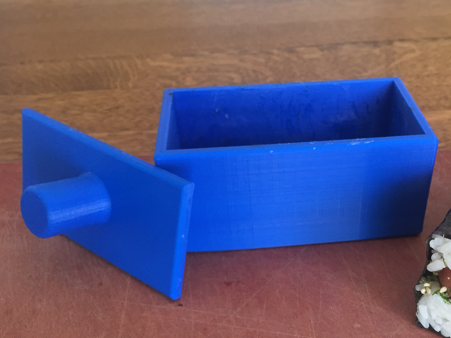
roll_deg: -0.2
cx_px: 302
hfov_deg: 46.0
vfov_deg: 35.6
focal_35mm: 40
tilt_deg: -39.7
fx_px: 521
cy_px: 223
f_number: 2.2
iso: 50
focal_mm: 4.15
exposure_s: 1/30
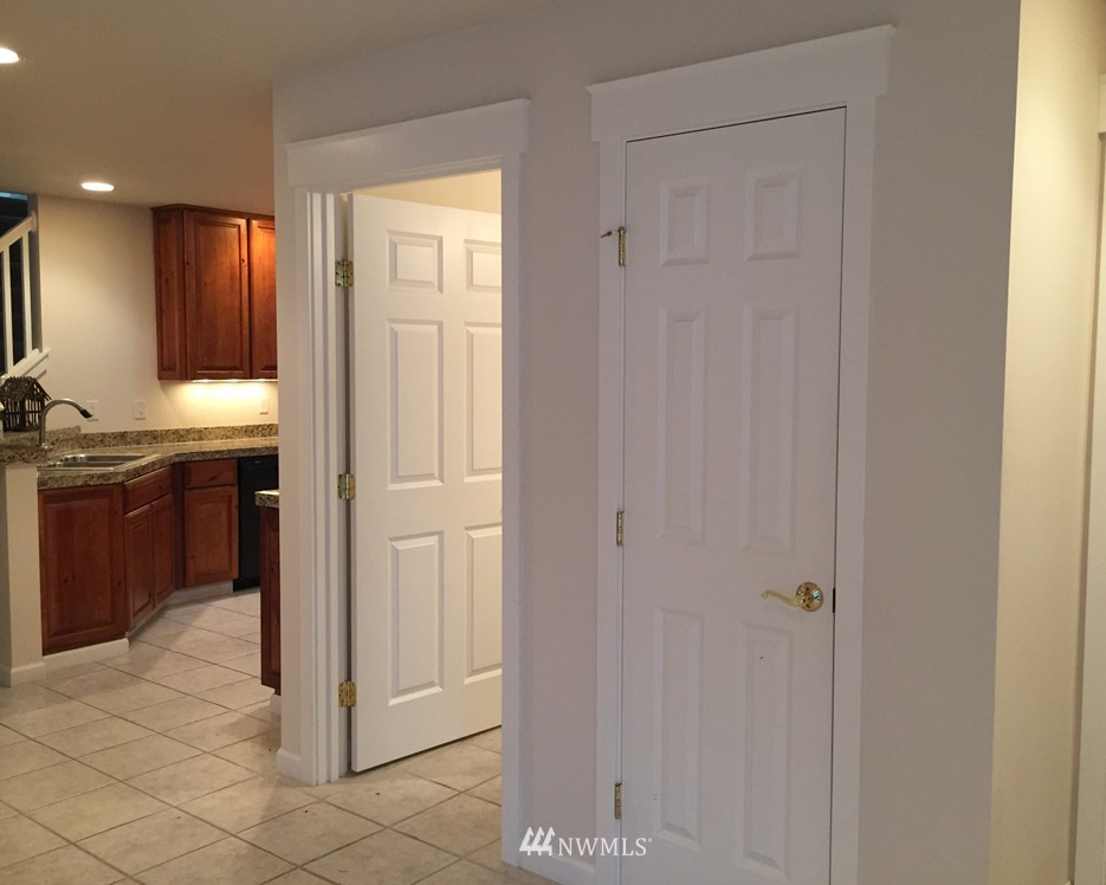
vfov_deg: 47.1
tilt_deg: -4.3
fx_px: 1015
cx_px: 586
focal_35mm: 31
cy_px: 432
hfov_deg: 57.1
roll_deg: -1.0
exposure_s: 1/30
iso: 125
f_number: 2.2
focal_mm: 4.15
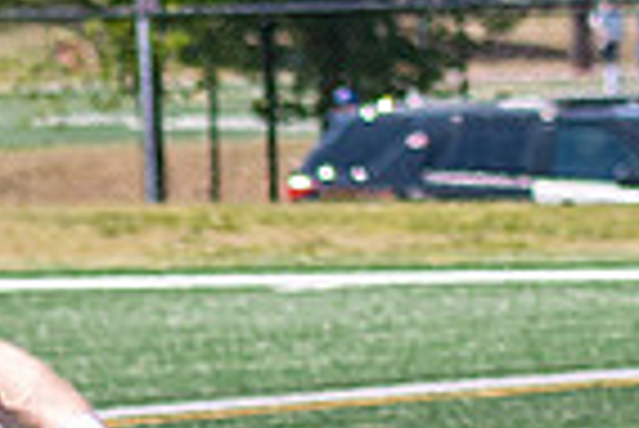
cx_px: -654
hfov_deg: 2.6
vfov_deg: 1.8
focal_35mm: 785
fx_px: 13948
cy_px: 438
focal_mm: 70
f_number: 2.8
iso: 160
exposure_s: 1/1600
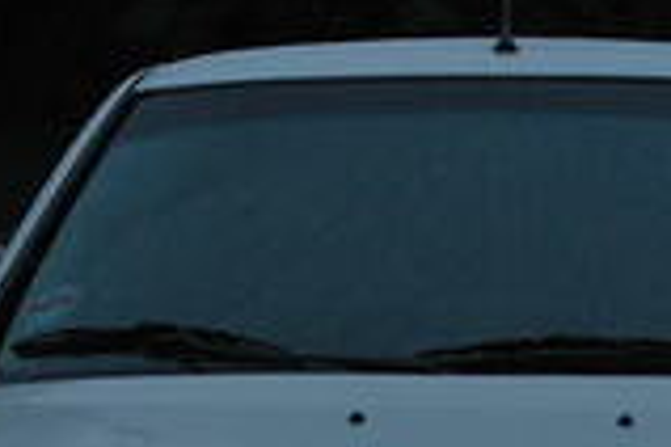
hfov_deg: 11.3
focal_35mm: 181
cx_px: 456
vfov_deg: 7.5
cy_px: 641
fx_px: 3375
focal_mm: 29
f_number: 4.8
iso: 200
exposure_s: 1/60
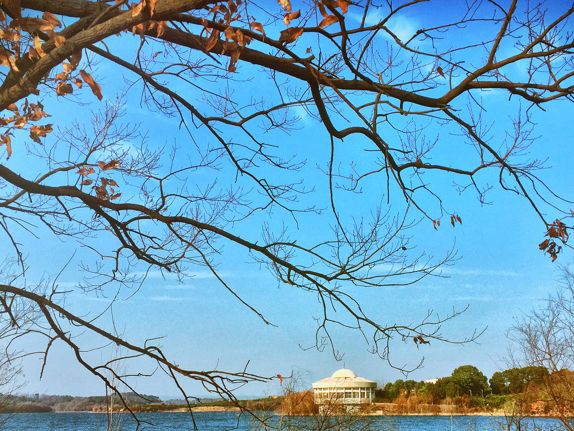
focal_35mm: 41
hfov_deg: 45.7
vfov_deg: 34.7
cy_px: 299
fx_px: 680
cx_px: 314
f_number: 2.2
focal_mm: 4.15
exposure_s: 1/1522
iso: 32
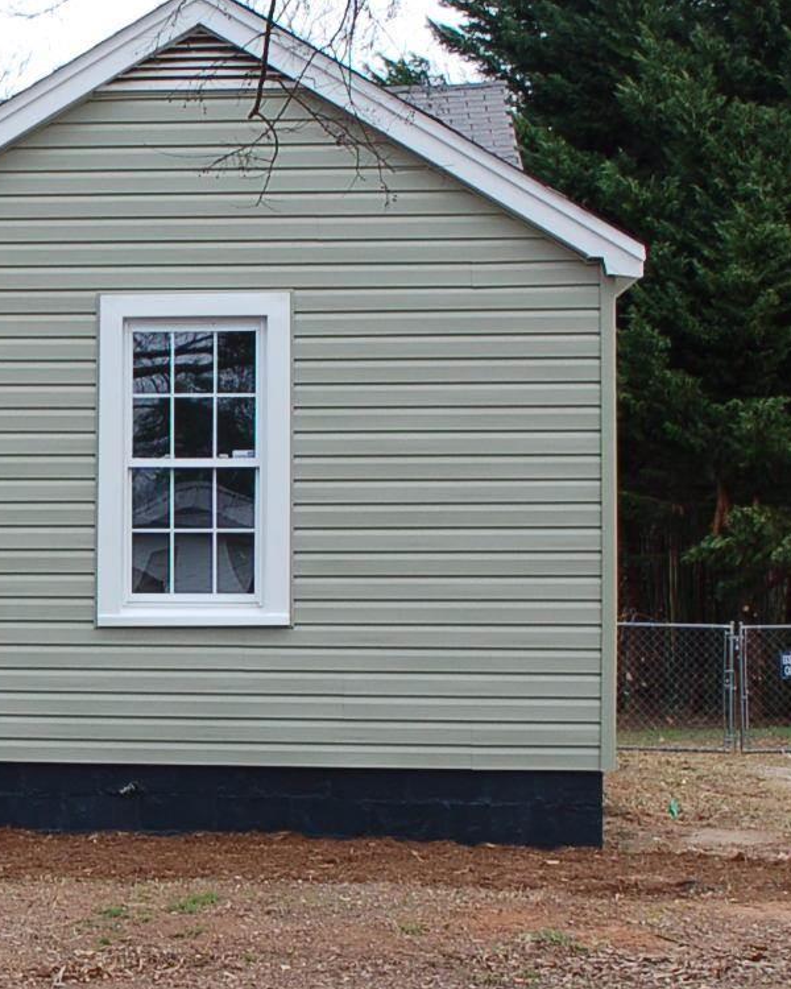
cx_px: -173
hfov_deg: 15.9
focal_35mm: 93
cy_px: 583
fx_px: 2721
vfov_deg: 20.6
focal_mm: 22
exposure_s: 1/200
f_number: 7.1
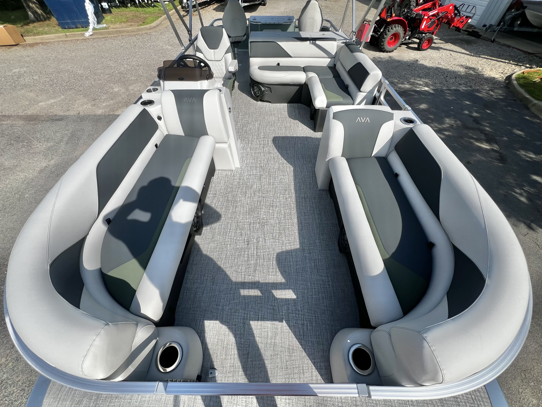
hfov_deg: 106.2
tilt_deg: -49.0
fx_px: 204
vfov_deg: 89.9
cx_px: 271
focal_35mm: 13
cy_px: 204
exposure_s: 1/2222
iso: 32
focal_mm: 1.57
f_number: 1.8
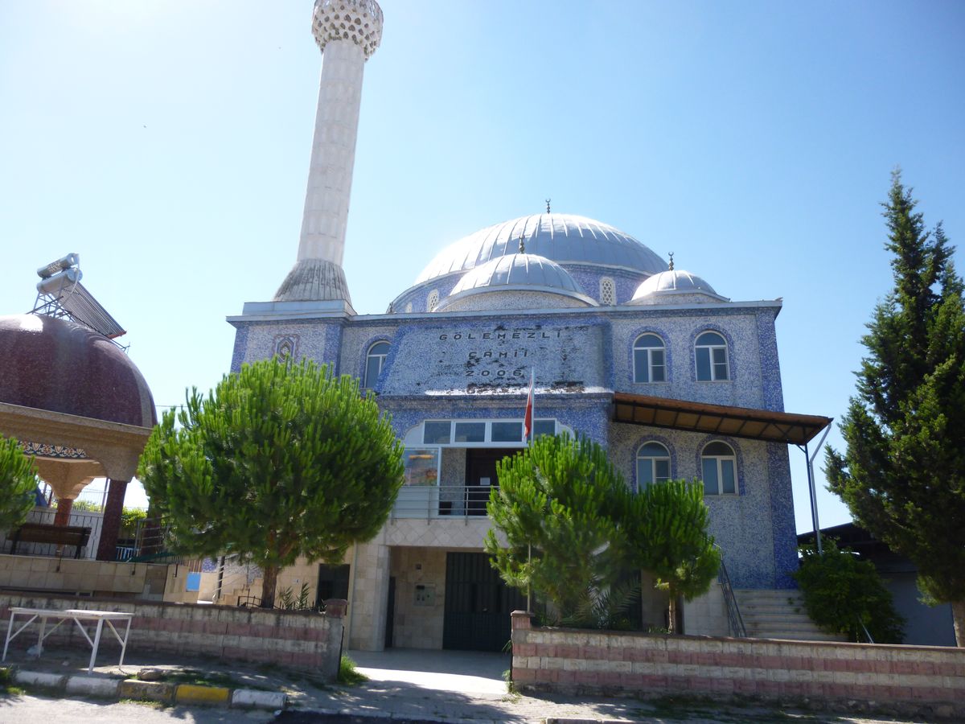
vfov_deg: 54.9
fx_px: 697
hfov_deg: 69.4
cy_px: 362
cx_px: 482
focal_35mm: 25
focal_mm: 4.5
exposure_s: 1/640
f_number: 3.1
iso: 100
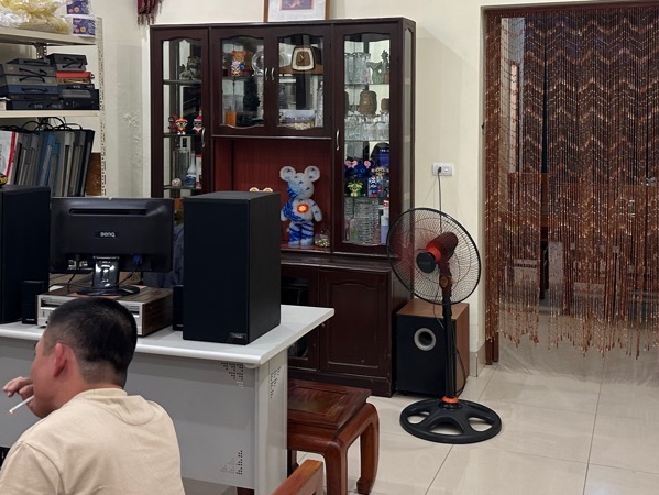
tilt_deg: -1.3
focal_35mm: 41
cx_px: 364
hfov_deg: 45.7
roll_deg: -0.3
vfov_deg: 34.6
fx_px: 781
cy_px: 143
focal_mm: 6.86
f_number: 1.78
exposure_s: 1/50
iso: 160
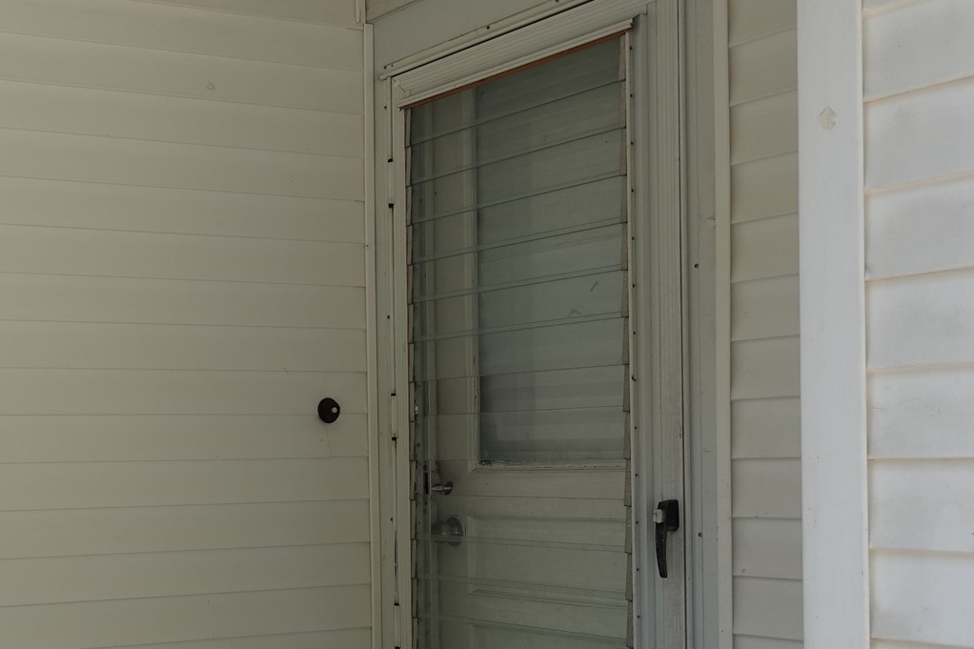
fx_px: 1380
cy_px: 486
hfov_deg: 35.1
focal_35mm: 51
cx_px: -8
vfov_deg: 26.1
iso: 80
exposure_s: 1/640
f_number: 2.5
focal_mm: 9.4
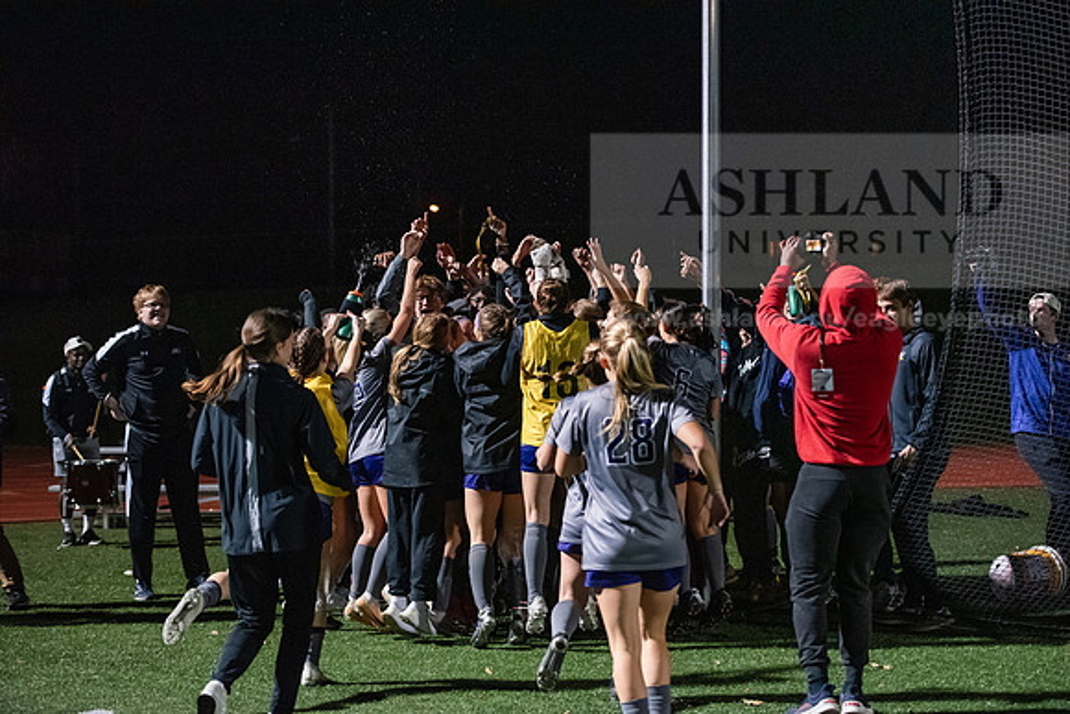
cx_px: 535
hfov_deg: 28.8
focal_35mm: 70
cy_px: 357
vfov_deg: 19.5
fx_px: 2081
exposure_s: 1/640
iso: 8000
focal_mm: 70
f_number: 3.2
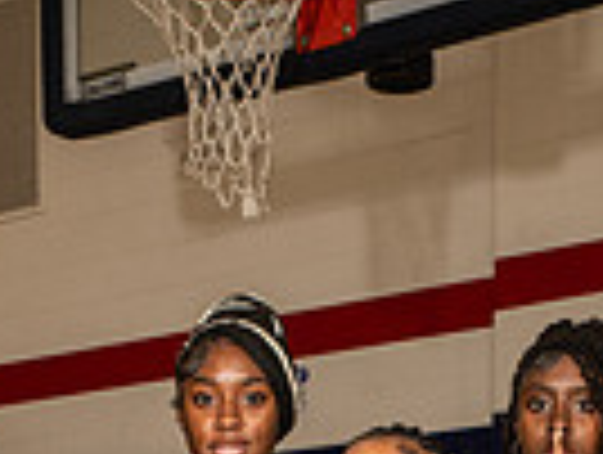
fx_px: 2251
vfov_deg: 10.3
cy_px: 1007
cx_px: 320
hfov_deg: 15.3
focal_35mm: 129
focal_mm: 40
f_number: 6.3
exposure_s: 1/250
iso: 320
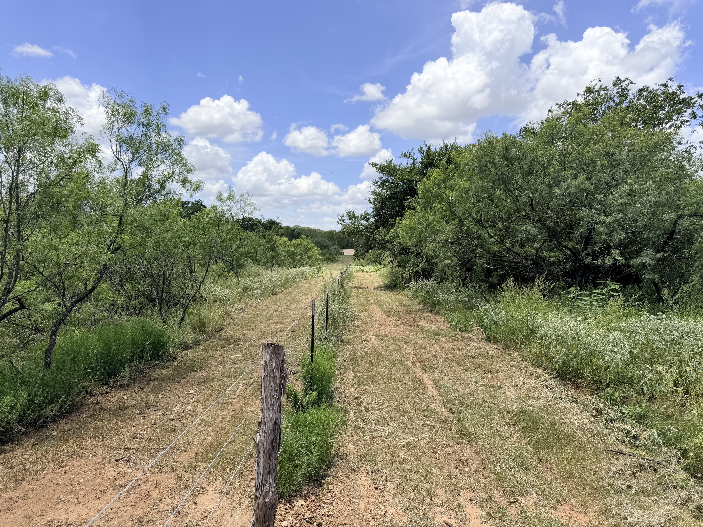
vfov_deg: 56.8
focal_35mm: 24
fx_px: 487
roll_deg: -2.0
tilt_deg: -2.3
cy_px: 264
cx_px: 352
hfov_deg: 71.6
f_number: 1.78
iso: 80
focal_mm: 6.76
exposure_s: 1/4673
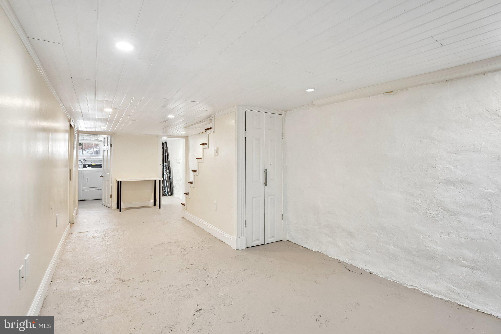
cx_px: 250
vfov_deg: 70.7
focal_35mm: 17
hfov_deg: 93.6
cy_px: 167
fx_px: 235
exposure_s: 1/8
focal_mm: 16.9
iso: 400
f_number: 8
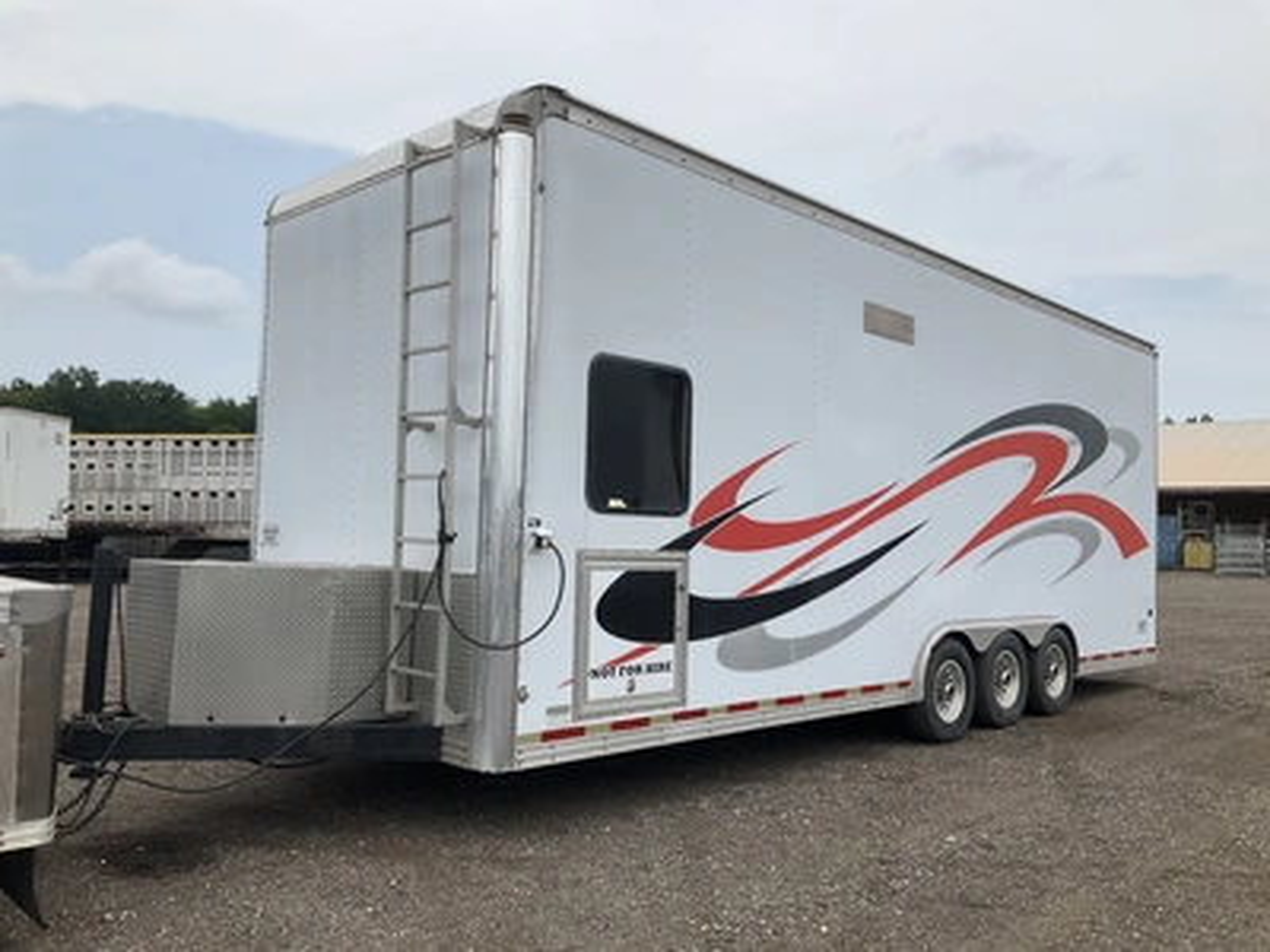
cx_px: 635
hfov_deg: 61.7
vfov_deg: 48.2
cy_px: 476
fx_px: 1064
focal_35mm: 29
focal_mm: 3
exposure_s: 1/1984
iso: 25
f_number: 1.8
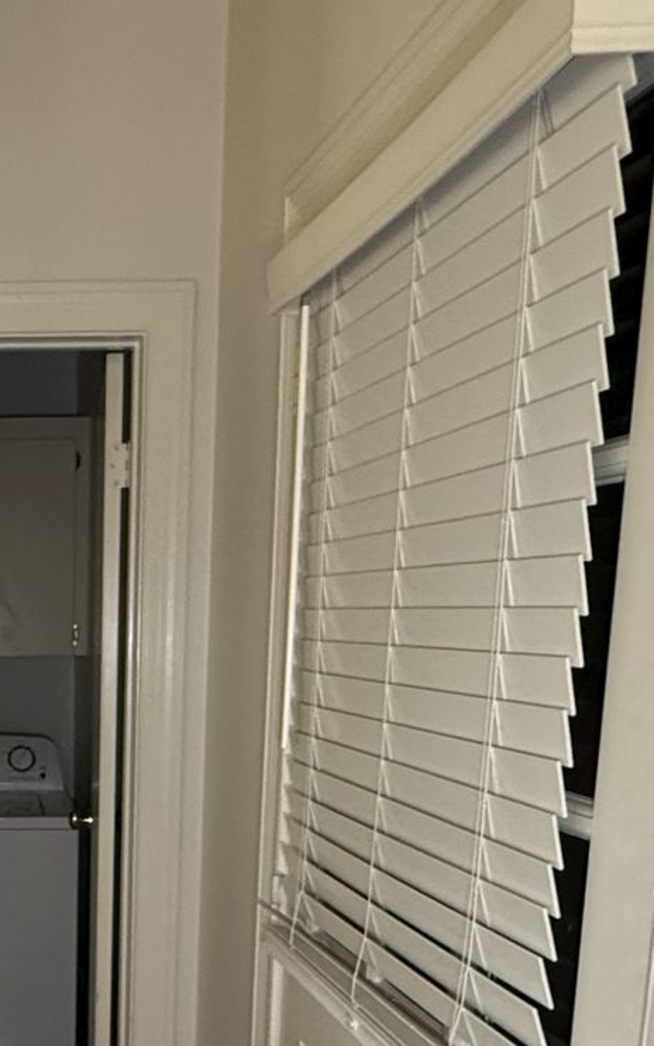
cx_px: -63
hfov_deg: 29.0
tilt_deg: -10.7
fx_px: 1140
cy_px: 830
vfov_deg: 46.8
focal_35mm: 40
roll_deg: +0.6
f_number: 2.2
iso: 400
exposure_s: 1/60
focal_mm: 2.22
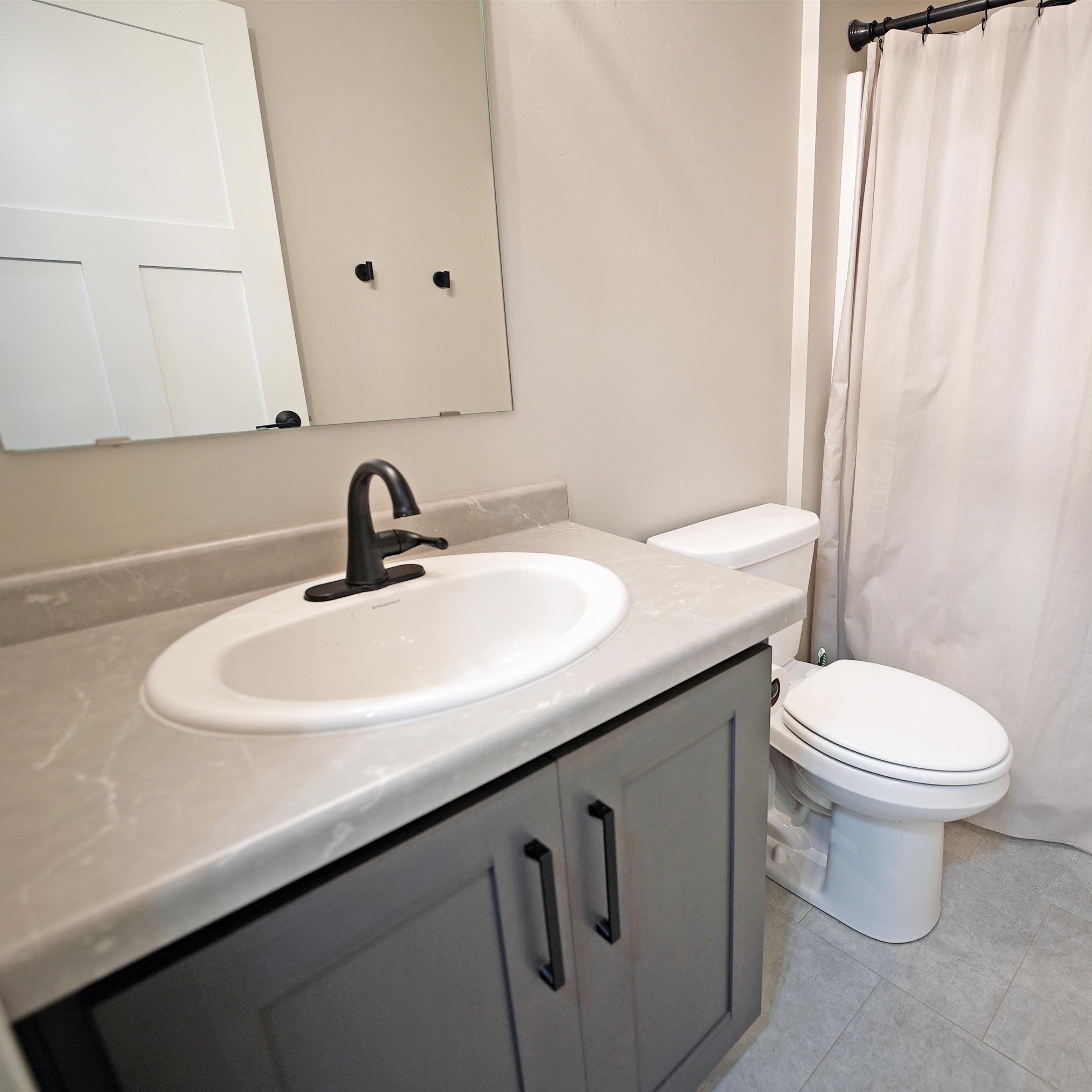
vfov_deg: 80.7
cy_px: 551
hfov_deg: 77.1
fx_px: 642
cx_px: 761
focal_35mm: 18
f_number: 2.8
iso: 320
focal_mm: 14
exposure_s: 1/30
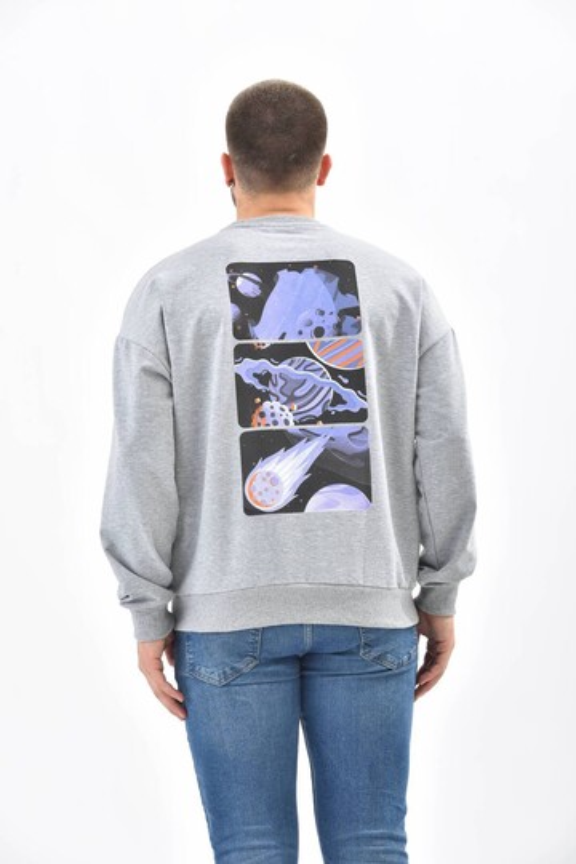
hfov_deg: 13.4
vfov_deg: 20.0
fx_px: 2448
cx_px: 288
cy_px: 432
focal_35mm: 102
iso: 100
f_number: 7.1
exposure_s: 1/160
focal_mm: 102
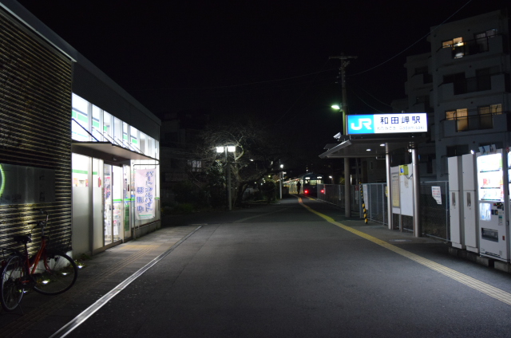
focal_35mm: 36
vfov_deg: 36.7
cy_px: 169
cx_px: 256
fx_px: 510
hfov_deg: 53.2
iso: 2500
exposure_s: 1/60
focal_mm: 24
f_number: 4
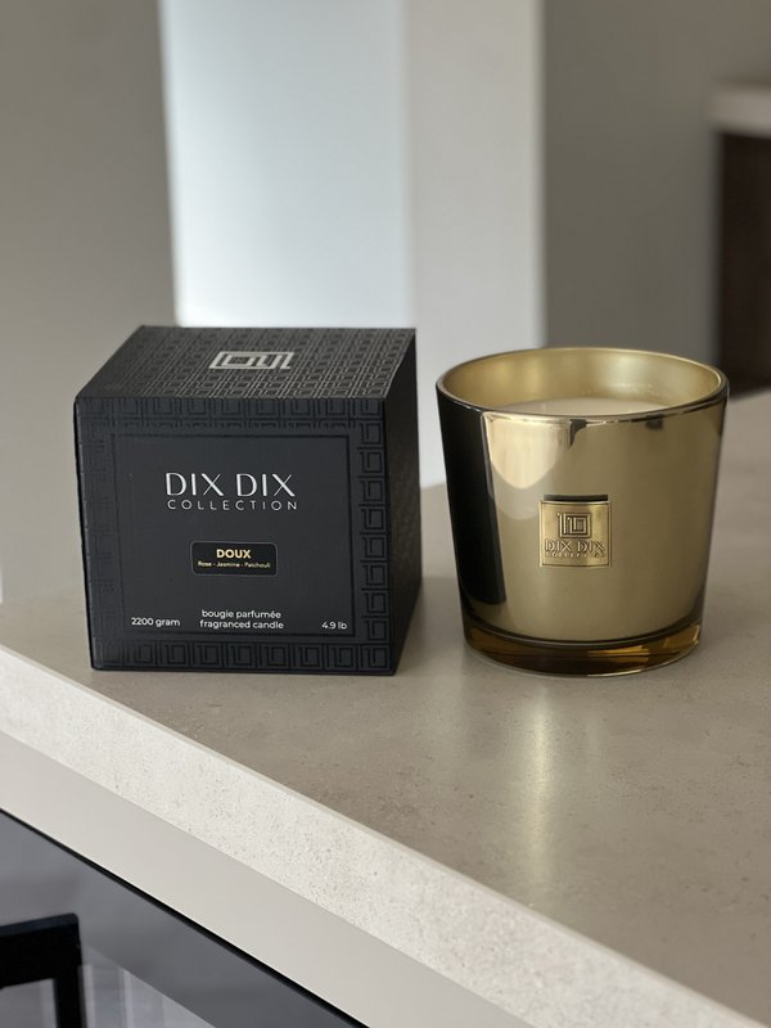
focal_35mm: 77
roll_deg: +2.1
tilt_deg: -17.0
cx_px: 386
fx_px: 2287
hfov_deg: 19.1
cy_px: 514
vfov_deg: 25.3
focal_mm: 9
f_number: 2.8
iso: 200
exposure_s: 1/40
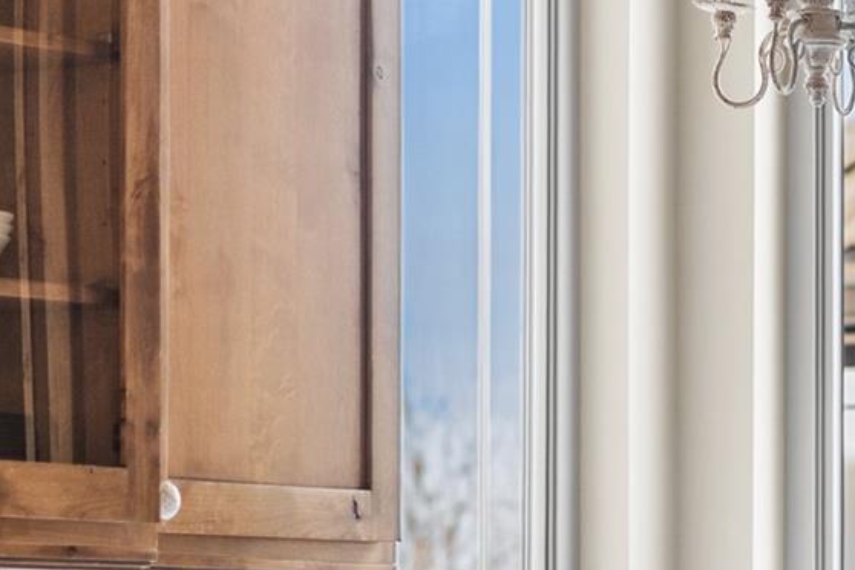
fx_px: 5106
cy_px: 690
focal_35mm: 215
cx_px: 783
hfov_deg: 9.5
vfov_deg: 6.4
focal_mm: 50
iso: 400
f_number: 1.8
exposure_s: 1/80
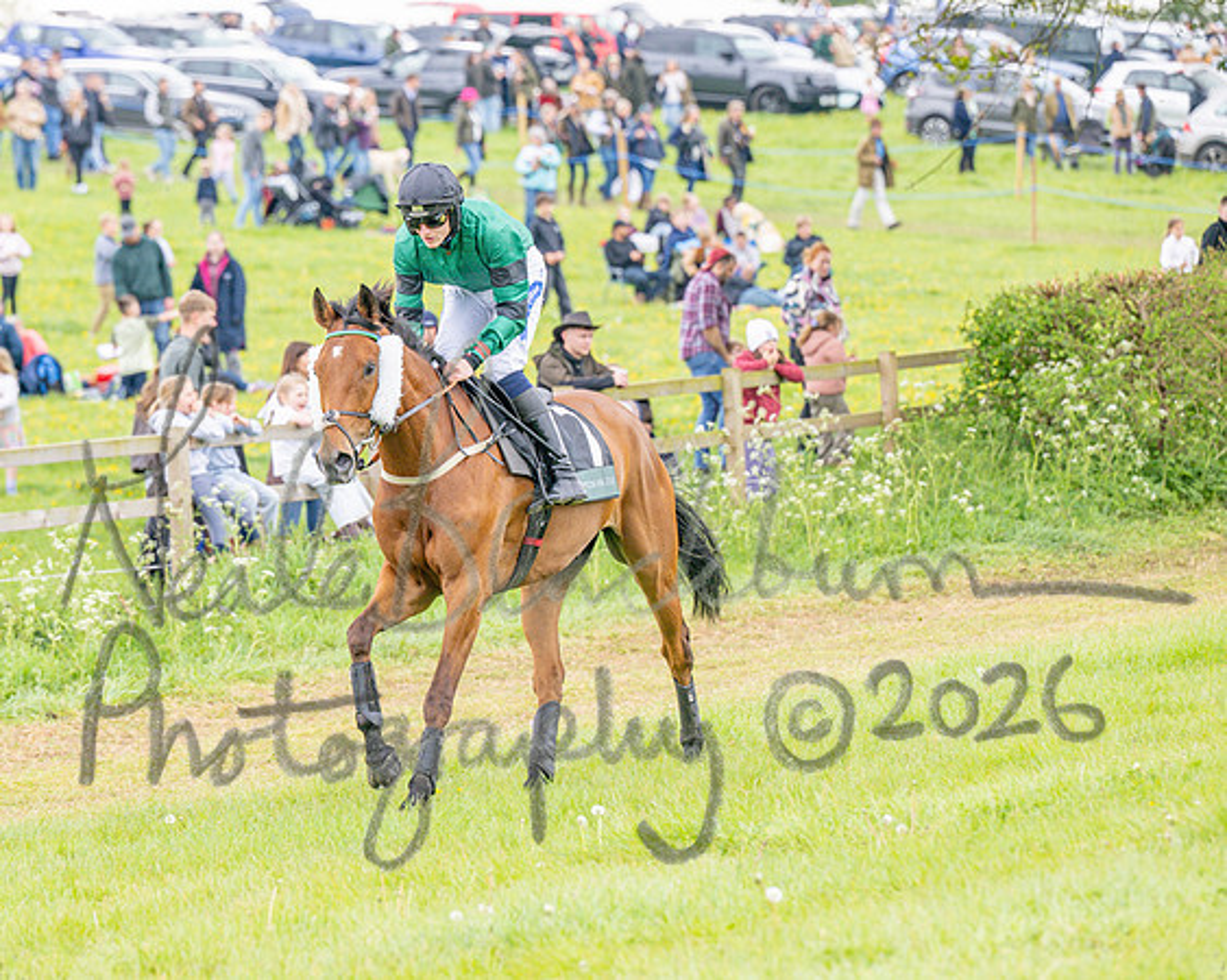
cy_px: 440
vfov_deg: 6.9
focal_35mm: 225
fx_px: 8184
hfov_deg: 8.6
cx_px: 507
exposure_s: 1/800
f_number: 4
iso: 400
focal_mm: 165
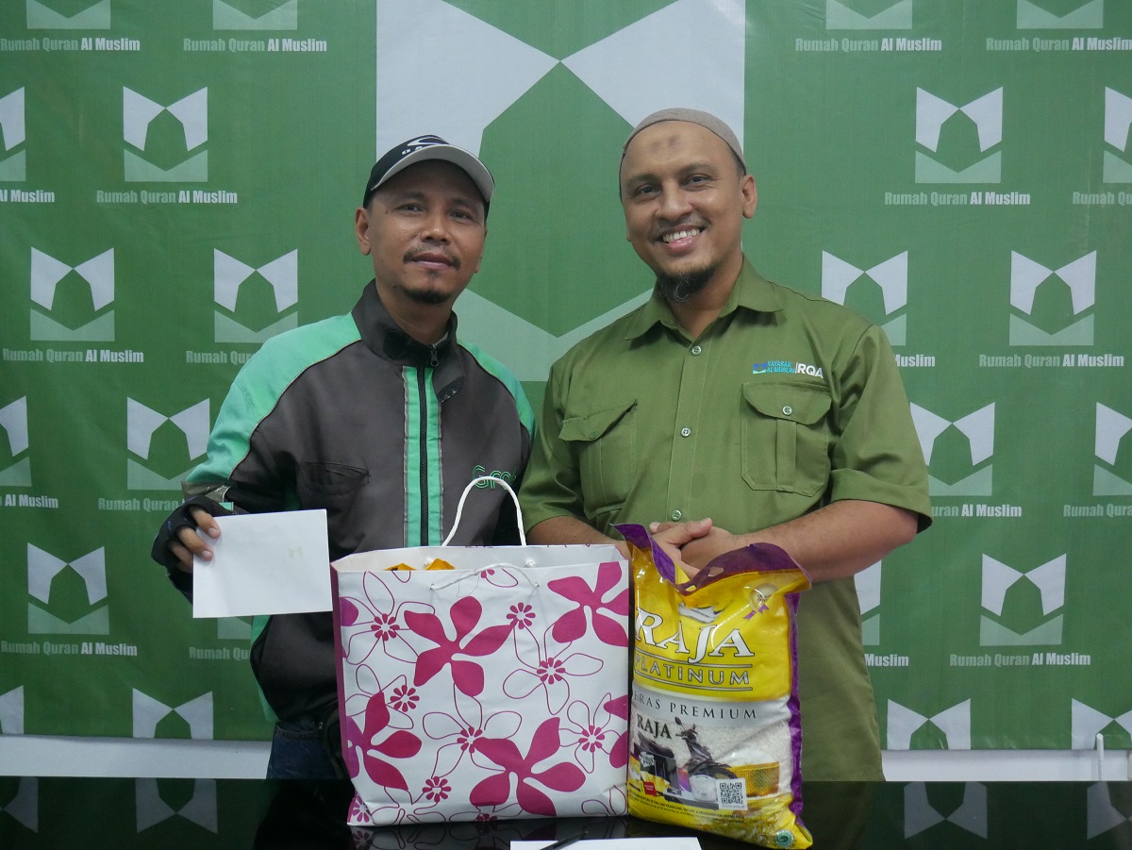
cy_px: 425
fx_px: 1439
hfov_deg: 42.9
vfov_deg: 32.9
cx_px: 566
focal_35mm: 44
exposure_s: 1/30
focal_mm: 22
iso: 3200
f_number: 4.7
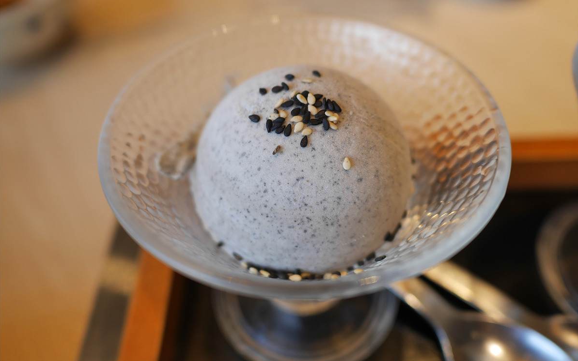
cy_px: 156
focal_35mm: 32
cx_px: 290
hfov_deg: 59.6
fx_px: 504
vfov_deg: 39.4
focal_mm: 15
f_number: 2
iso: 200
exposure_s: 1/125
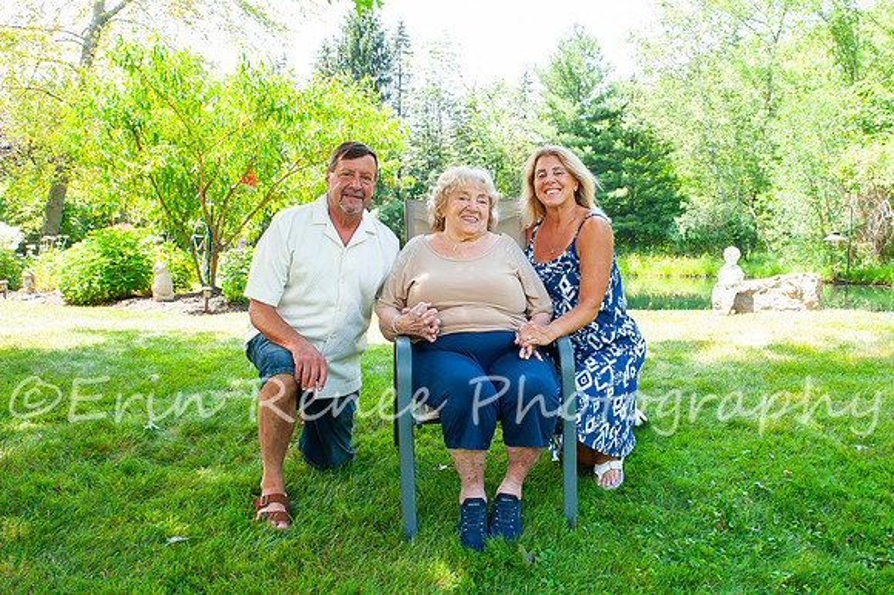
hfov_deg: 56.8
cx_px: 523
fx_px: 821
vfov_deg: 39.8
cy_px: 271
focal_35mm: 33
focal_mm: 26
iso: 800
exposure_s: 1/125
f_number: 13
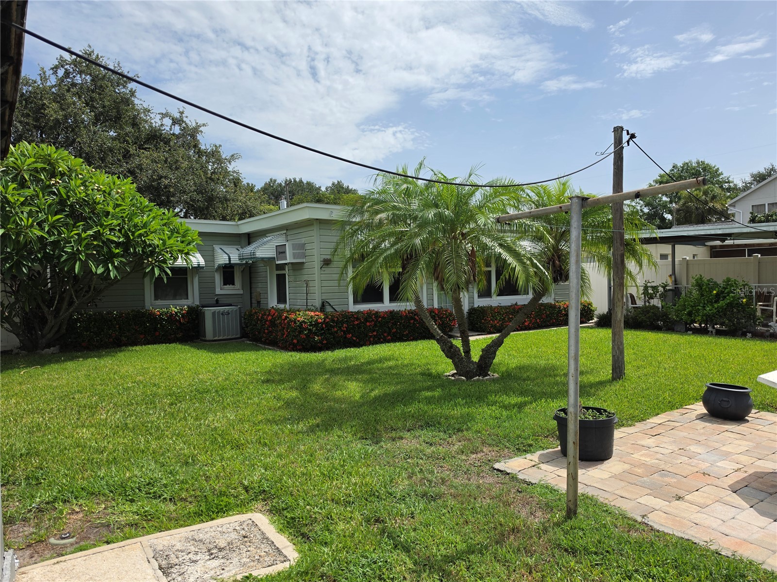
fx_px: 516
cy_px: 291
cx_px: 388
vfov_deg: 58.9
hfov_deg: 73.9
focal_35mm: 23
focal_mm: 6.5
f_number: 1.4
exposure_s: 1/7939
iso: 40
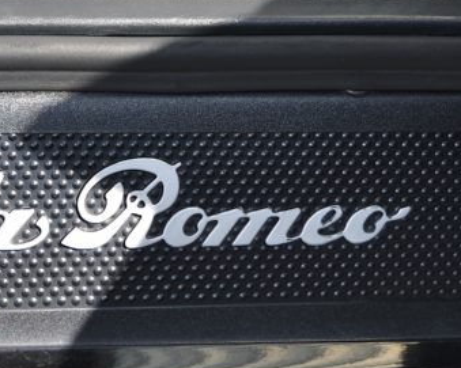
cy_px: 37
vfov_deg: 14.9
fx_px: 1391
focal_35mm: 102
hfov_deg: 18.7
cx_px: 105
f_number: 5
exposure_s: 1/200
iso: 100
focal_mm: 32
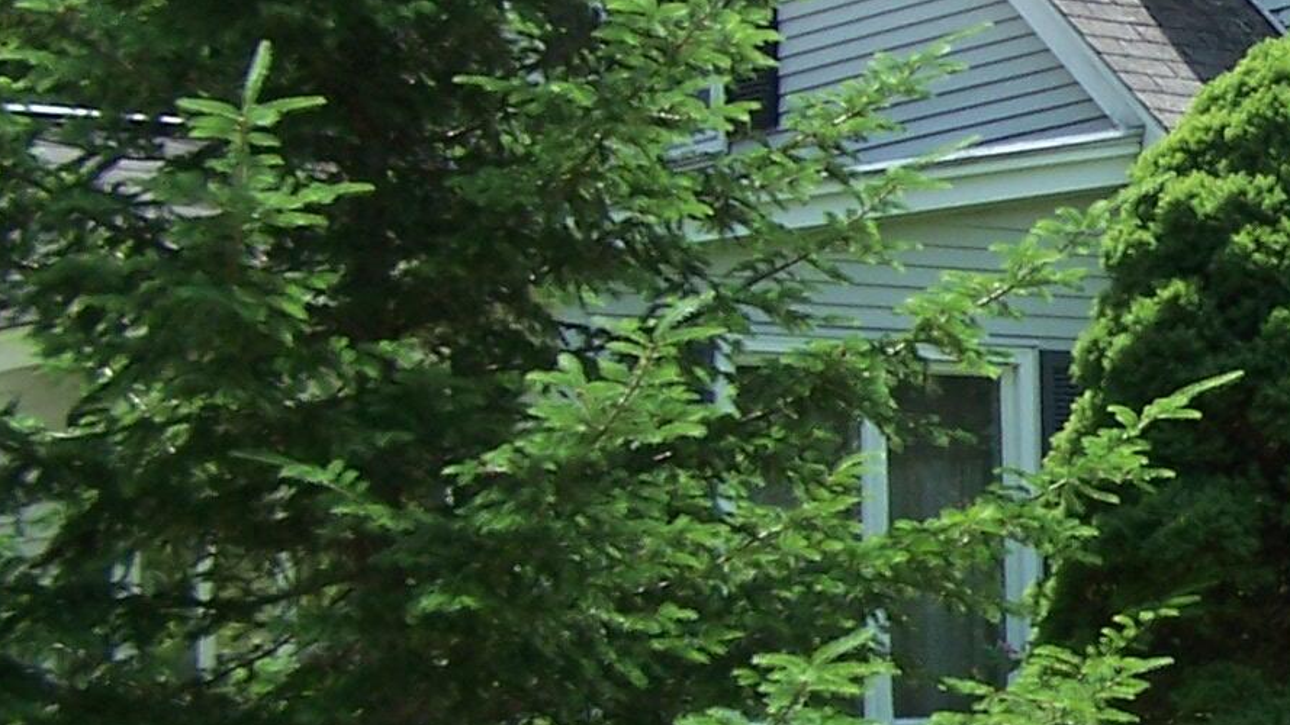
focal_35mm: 120
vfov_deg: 10.1
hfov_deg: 16.8
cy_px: 510
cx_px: 1717
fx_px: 4105
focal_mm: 6.3
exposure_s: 1/350
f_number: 2.8
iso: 80
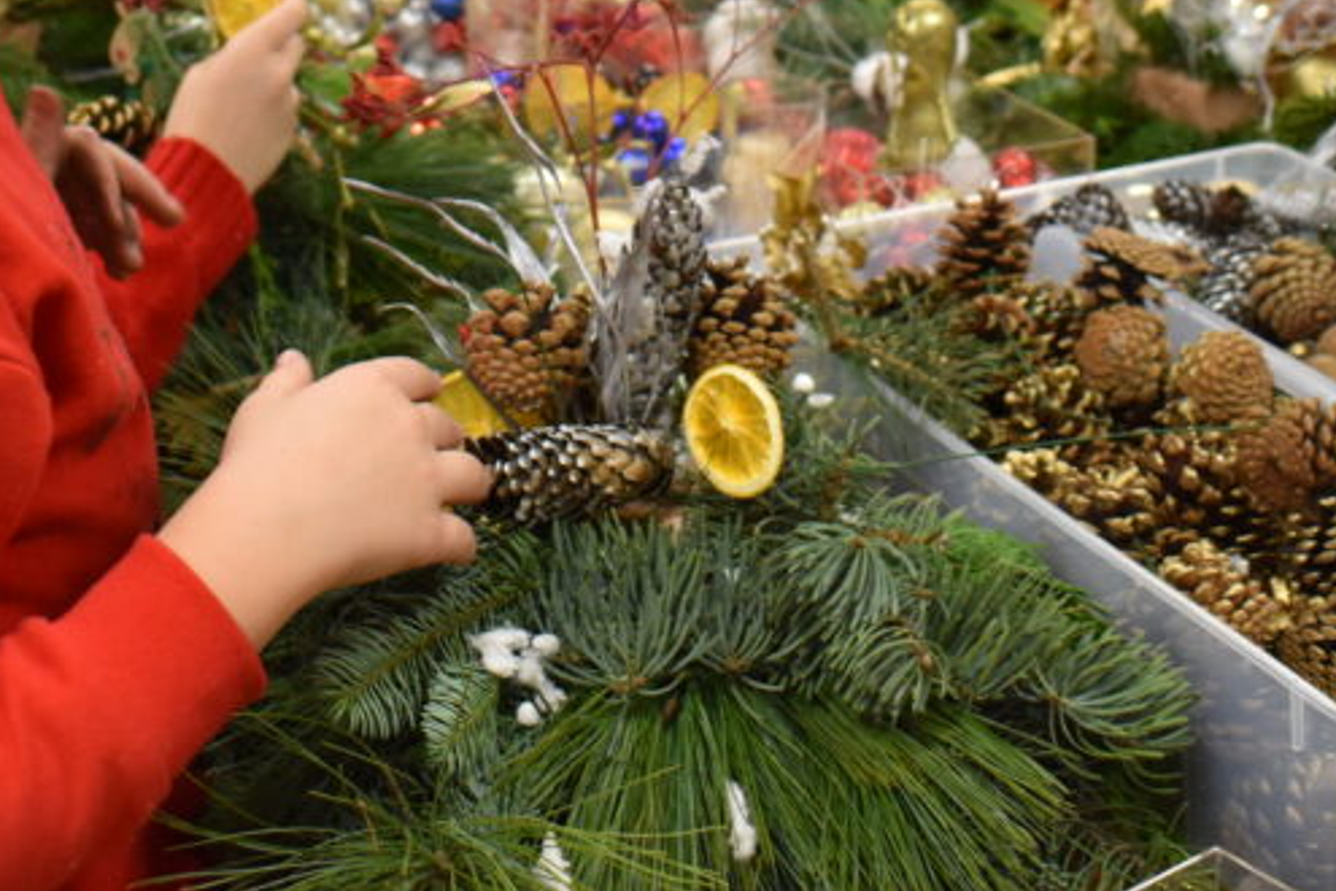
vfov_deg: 16.4
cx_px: 605
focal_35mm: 80
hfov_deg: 25.4
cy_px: -165
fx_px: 2969
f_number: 3.8
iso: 800
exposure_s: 1/60
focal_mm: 22
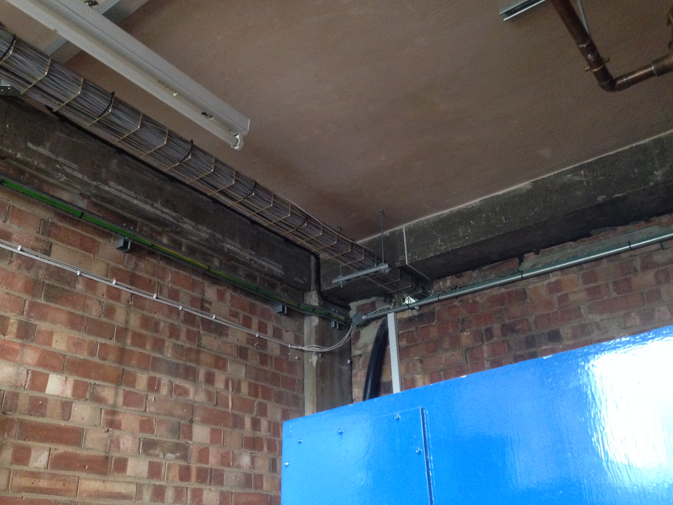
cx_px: 334
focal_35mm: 34
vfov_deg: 41.8
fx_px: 661
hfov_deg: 54.0
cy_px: 256
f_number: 2.4
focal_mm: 4.12
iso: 320
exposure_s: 1/20
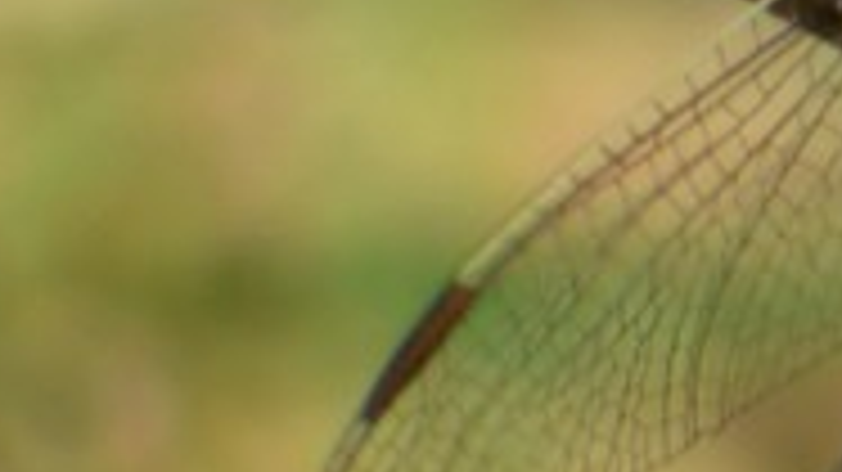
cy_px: -13
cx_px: 1297
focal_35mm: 2416
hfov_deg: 0.9
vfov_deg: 0.5
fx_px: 53918
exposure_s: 1/160
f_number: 8
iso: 100
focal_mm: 300
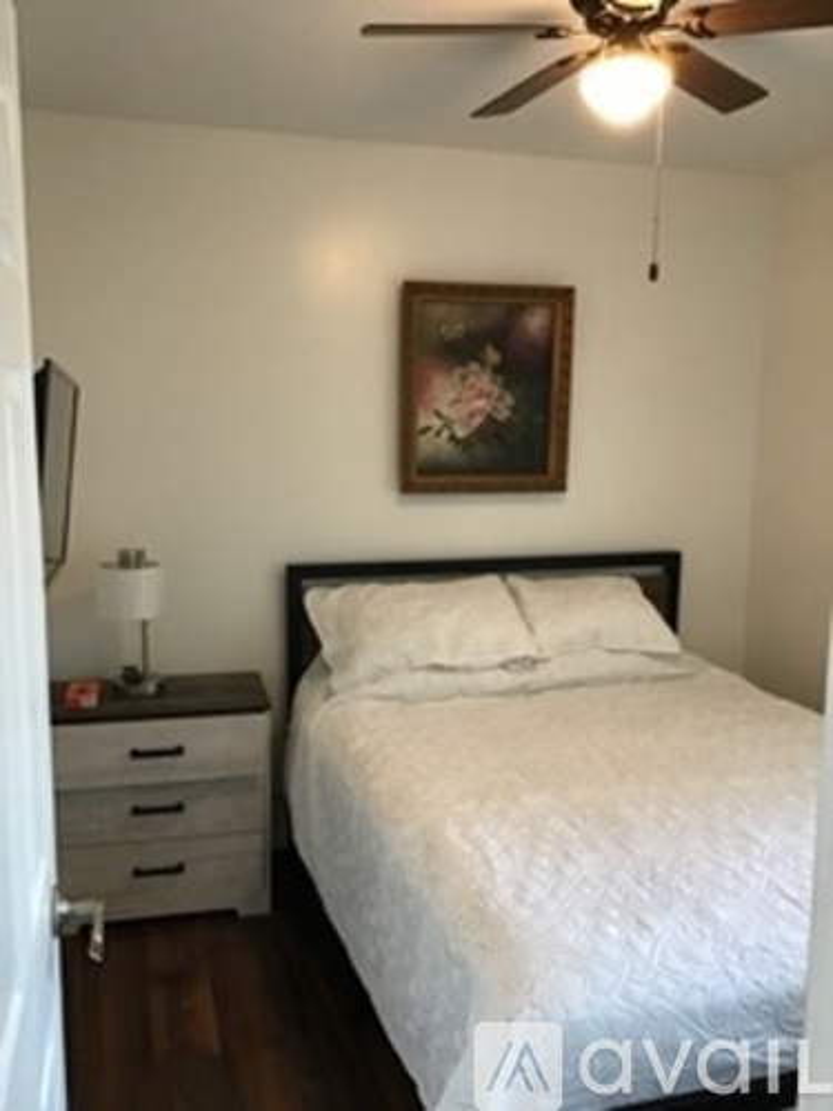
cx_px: 416
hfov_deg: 45.4
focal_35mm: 31
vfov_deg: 58.4
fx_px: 995
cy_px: 556
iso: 125
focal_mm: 3.3
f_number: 2.4
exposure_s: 1/30
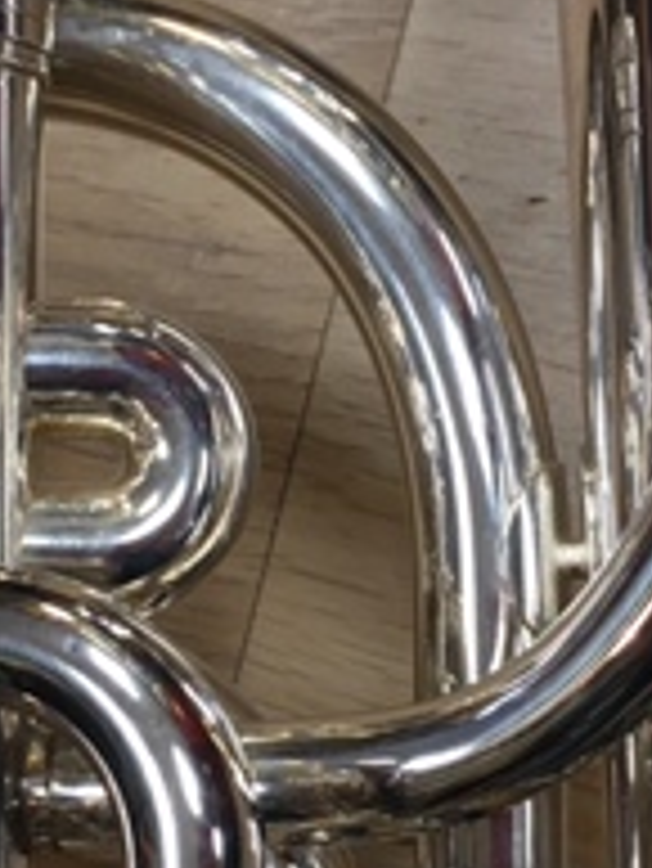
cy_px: 540
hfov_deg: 15.4
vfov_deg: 20.4
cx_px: 315
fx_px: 2408
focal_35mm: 96
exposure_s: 1/33
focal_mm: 4.15
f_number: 2.2
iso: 80
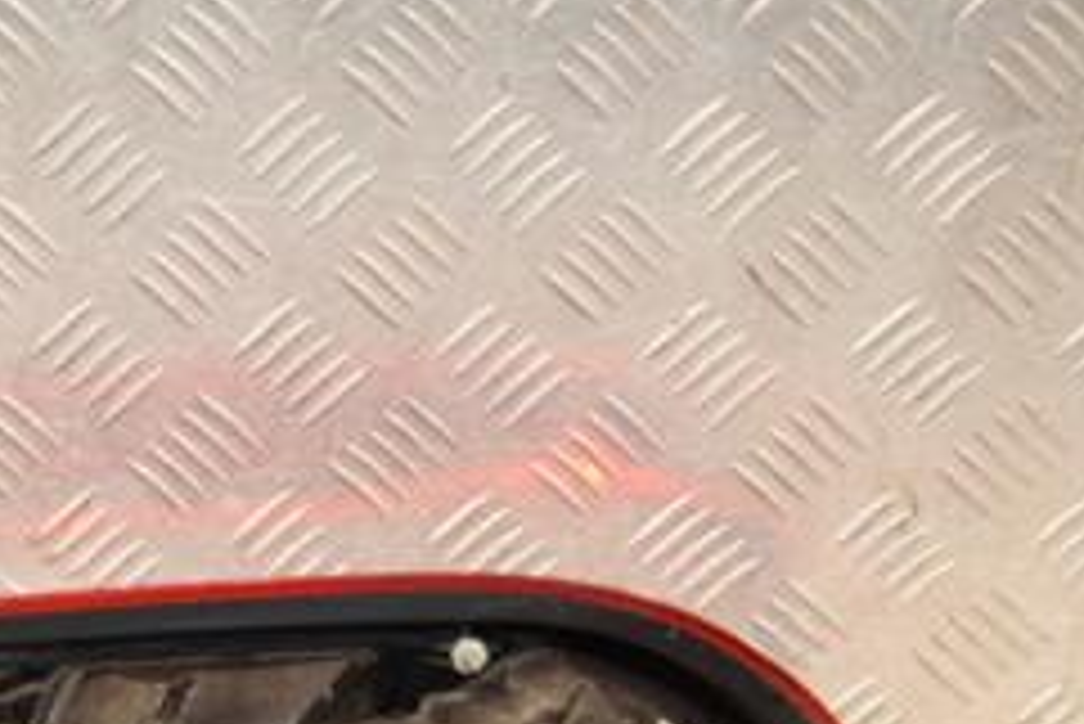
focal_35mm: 127
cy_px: 648
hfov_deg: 15.9
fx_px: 3826
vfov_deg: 10.8
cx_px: 36
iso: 800
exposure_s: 1/200
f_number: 5.6
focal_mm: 34
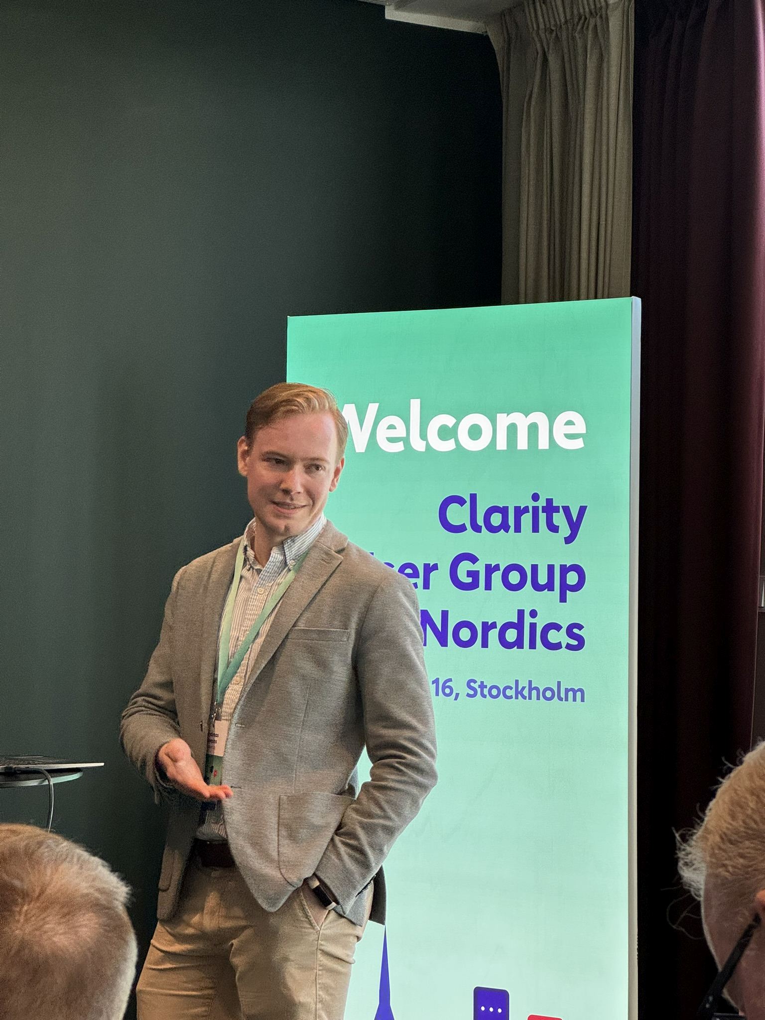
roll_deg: -1.7
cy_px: 510
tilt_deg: +3.0
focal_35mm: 77
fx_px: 2269
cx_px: 382
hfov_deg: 19.1
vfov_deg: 25.3
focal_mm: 9
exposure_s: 1/180
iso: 250
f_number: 2.8
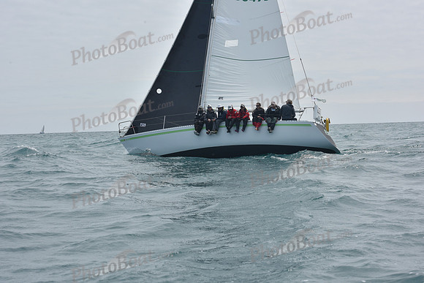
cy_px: 142
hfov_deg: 28.8
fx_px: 825
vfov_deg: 19.5
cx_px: 212
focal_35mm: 70
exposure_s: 1/800
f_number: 11
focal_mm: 70
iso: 250
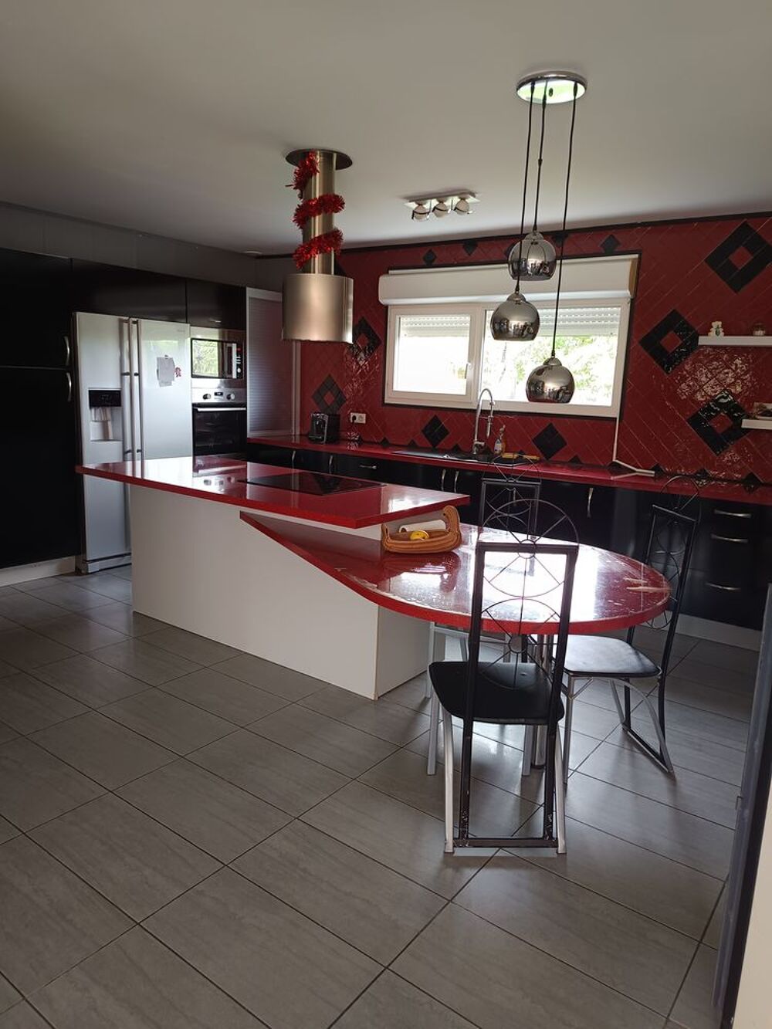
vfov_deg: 71.6
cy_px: 514
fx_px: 714
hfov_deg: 56.8
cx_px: 386
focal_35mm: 24
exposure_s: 1/50
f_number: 1.7
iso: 617
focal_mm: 5.31
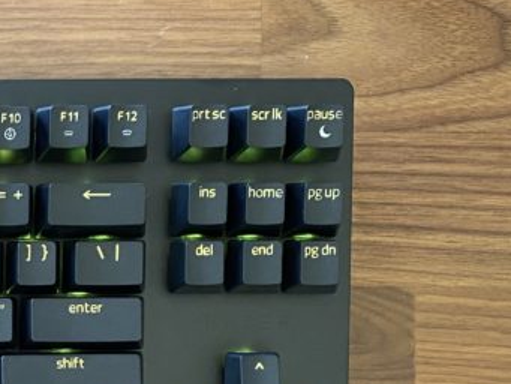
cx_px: -156
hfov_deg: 22.4
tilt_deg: -89.2
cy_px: 380
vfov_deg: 18.4
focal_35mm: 78
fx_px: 1152
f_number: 1.8
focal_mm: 4.25
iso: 500
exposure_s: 1/50
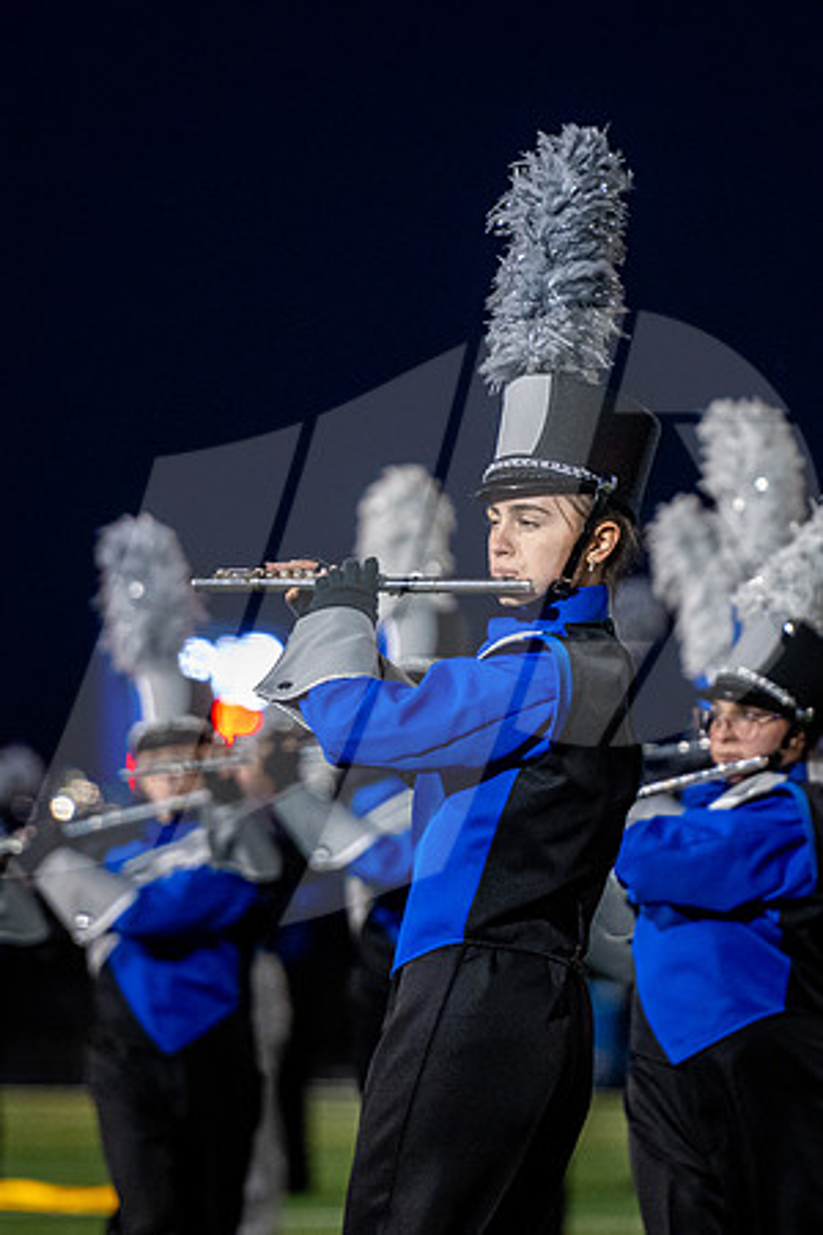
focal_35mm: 333
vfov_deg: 6.2
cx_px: 441
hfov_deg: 4.1
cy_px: 557
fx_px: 11425
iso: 4000
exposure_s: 1/800
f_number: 2.8
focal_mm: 200
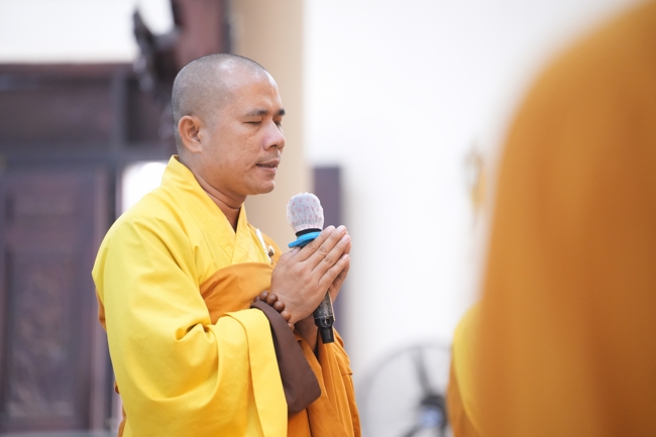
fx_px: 2732
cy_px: 218
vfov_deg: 9.1
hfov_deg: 13.7
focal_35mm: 150
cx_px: 328
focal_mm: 150
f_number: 2.8
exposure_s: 1/160
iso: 4000
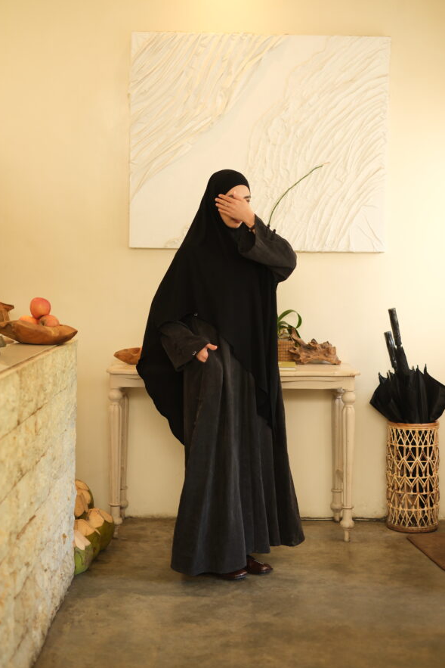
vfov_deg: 36.9
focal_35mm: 54
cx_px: 219
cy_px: 340
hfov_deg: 25.1
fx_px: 1001
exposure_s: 1/250
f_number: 2
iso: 800
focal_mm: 35
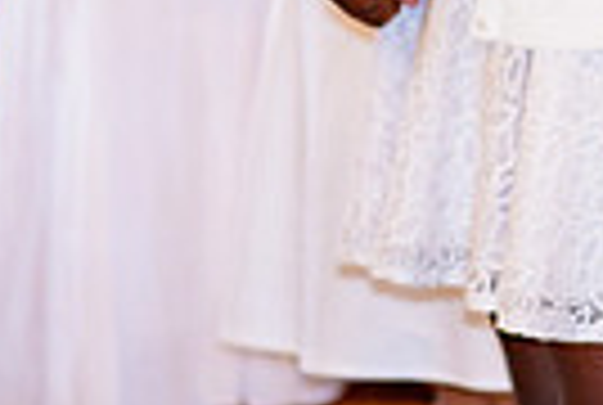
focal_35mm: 523
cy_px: -400
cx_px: 1071
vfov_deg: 2.6
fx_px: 8780
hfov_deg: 3.9
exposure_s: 1/100
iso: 180
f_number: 1.4
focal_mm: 105
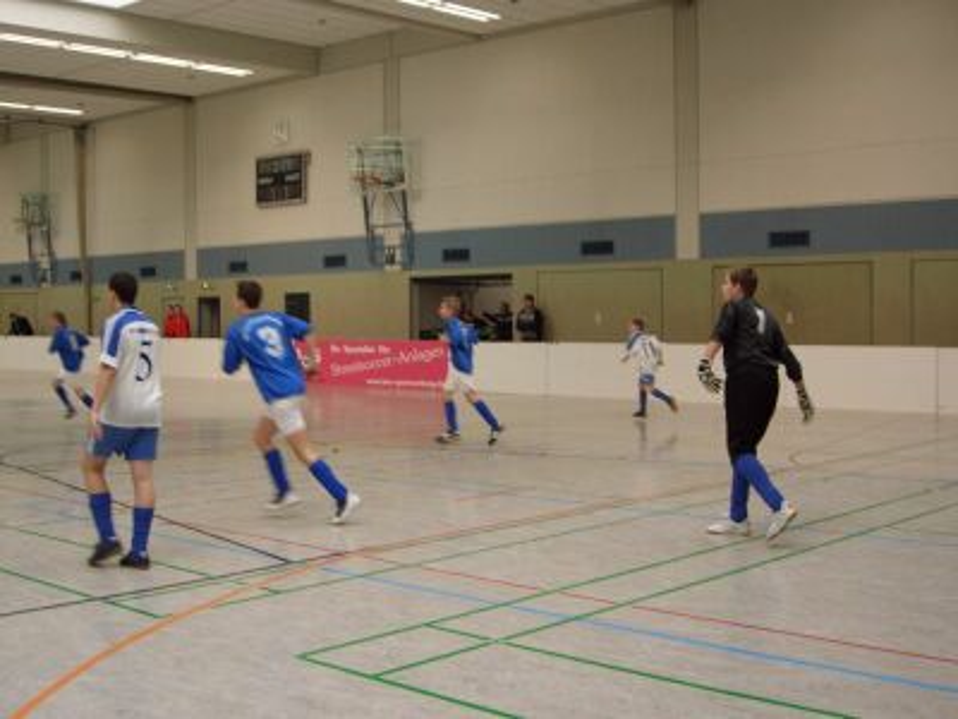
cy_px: 360
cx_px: 479
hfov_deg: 42.9
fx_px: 1218
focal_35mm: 44
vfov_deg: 32.9
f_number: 3
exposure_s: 1/100
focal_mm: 9.2
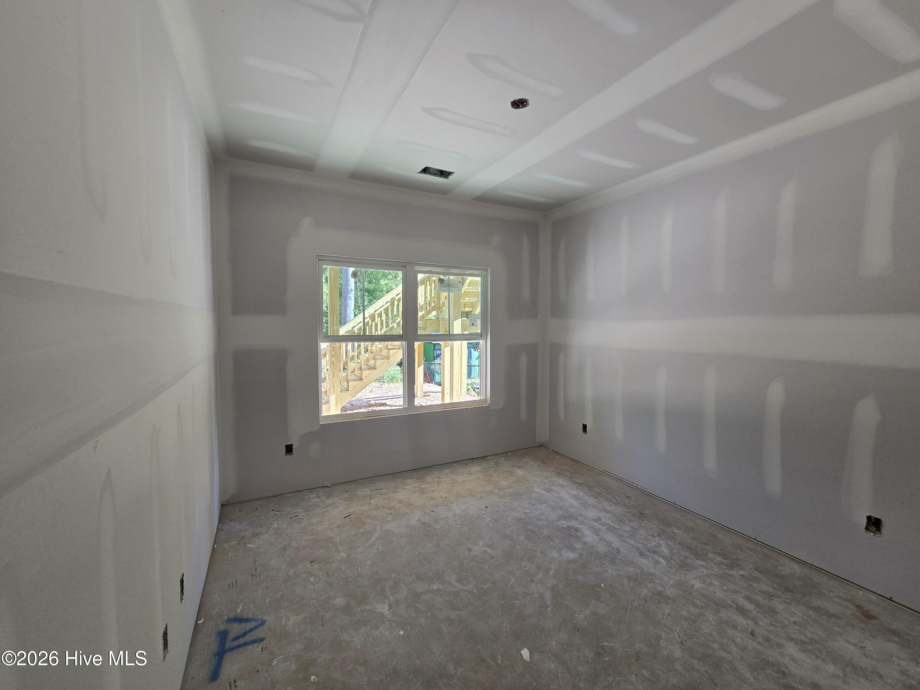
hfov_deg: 106.2
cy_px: 345
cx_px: 460
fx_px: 346
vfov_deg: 89.9
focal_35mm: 13
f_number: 2.2
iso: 50
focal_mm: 2.2
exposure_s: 1/120
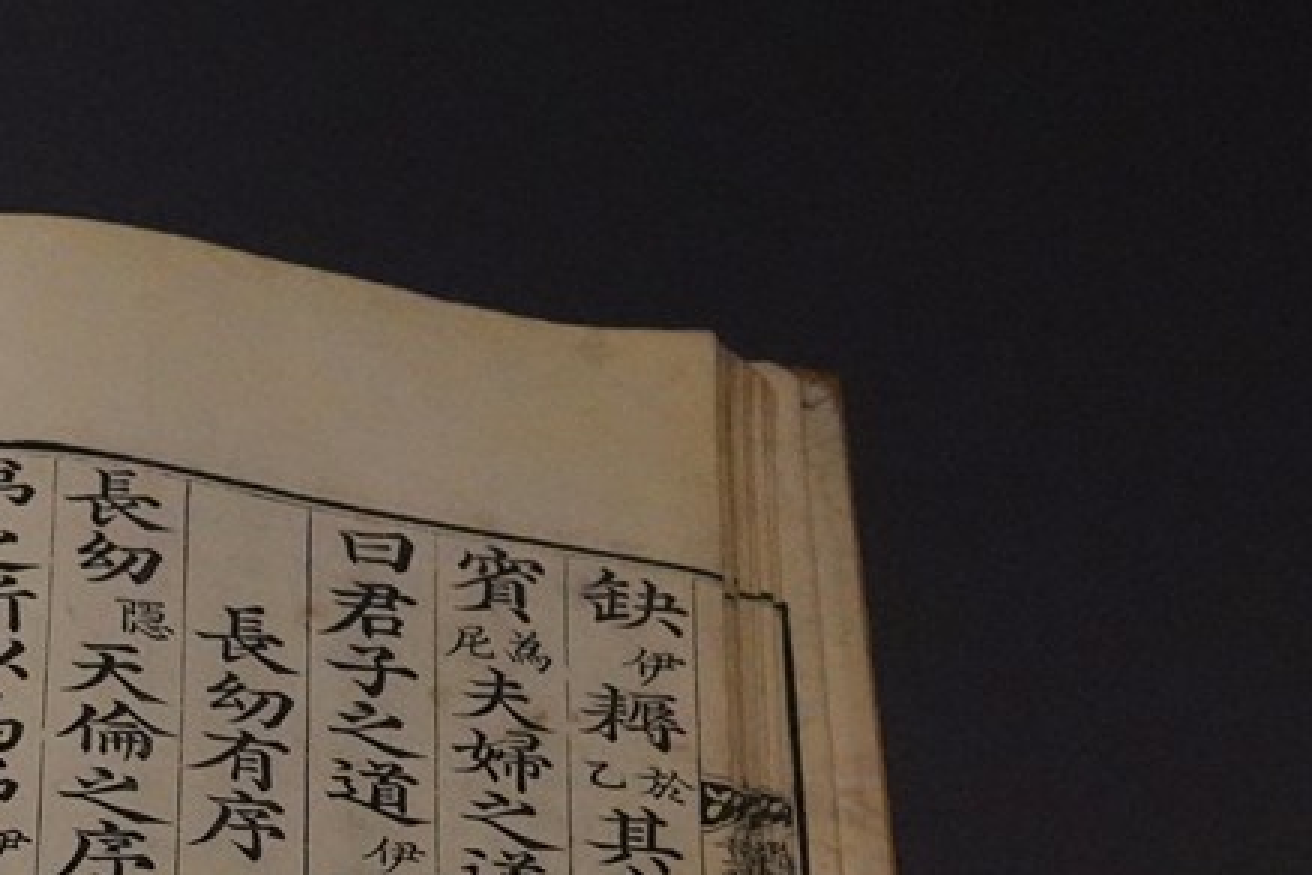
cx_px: -144
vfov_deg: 8.1
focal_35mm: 160
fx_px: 5831
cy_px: 1900
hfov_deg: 12.6
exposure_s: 1/125
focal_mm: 35
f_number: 5
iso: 6400
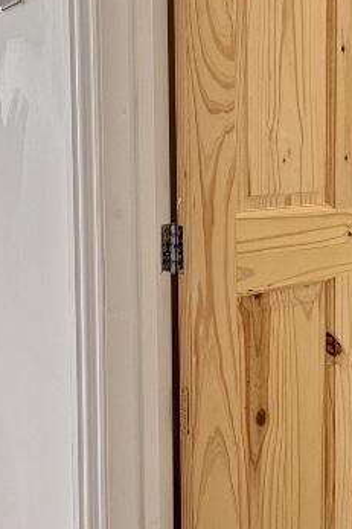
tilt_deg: -1.4
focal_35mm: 43
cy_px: 175
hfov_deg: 30.9
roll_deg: +1.0
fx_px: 631
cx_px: 113
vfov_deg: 44.8
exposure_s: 1/100
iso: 160
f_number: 2.2
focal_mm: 2.22
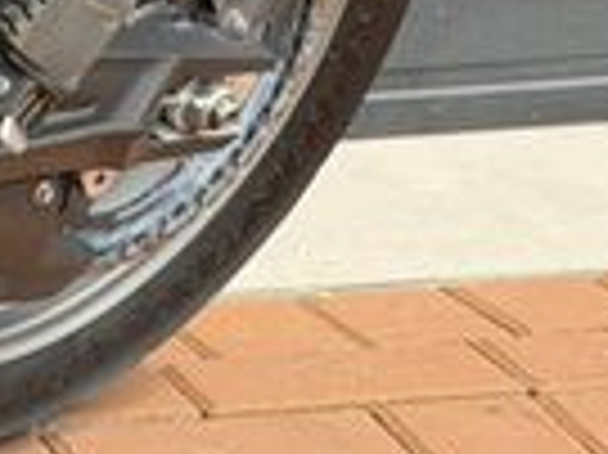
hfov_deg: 8.3
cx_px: -549
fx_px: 3984
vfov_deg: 6.5
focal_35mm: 227
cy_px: 148
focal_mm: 6.76
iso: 100
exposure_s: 1/1203
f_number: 1.78
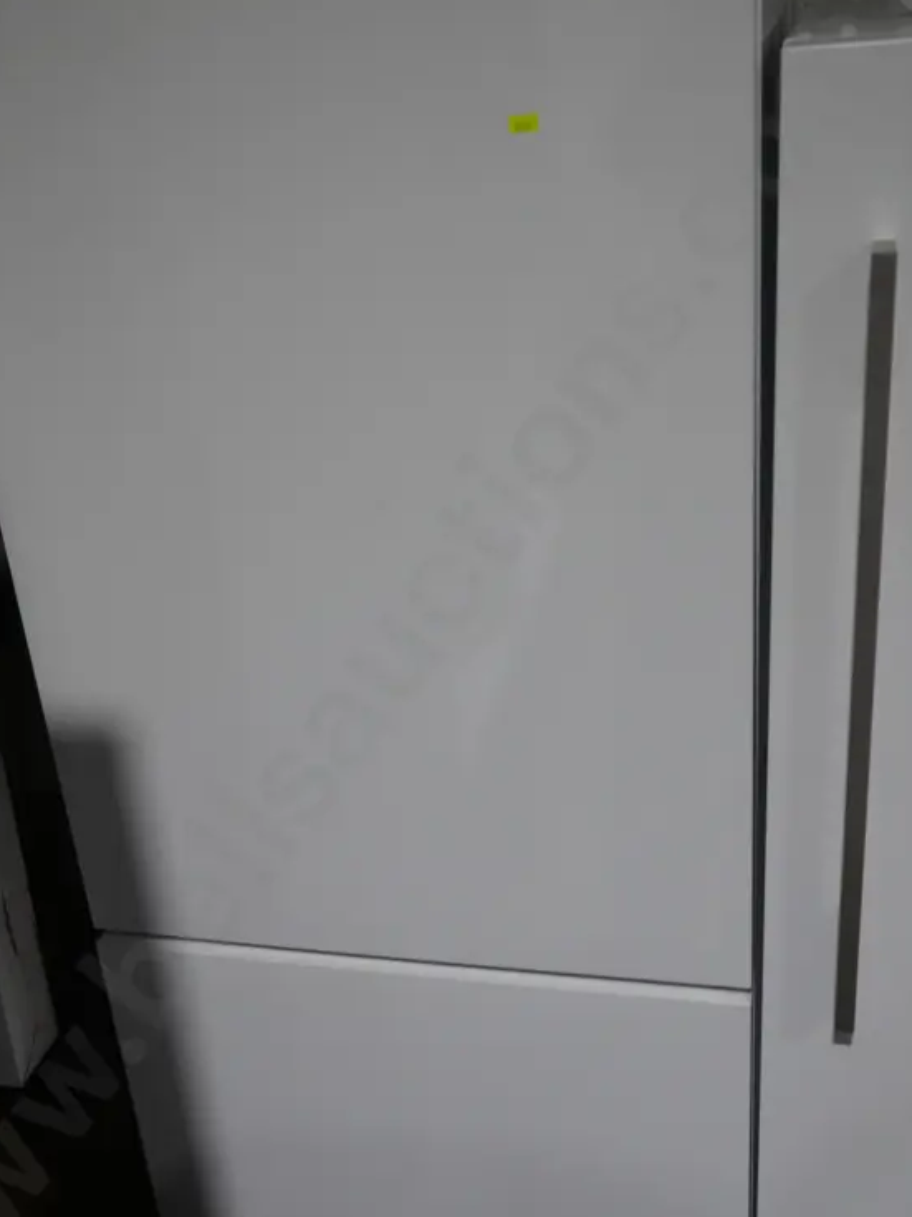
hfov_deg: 36.8
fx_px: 1370
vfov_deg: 47.8
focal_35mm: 39
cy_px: 646
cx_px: 402
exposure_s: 1/100
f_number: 3.5
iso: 200
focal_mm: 14
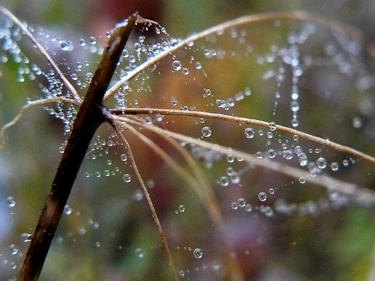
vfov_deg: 38.7
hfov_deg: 50.1
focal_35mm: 37
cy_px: 140
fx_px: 401
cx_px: 188
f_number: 3.2
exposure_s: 1/125
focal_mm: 6
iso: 400
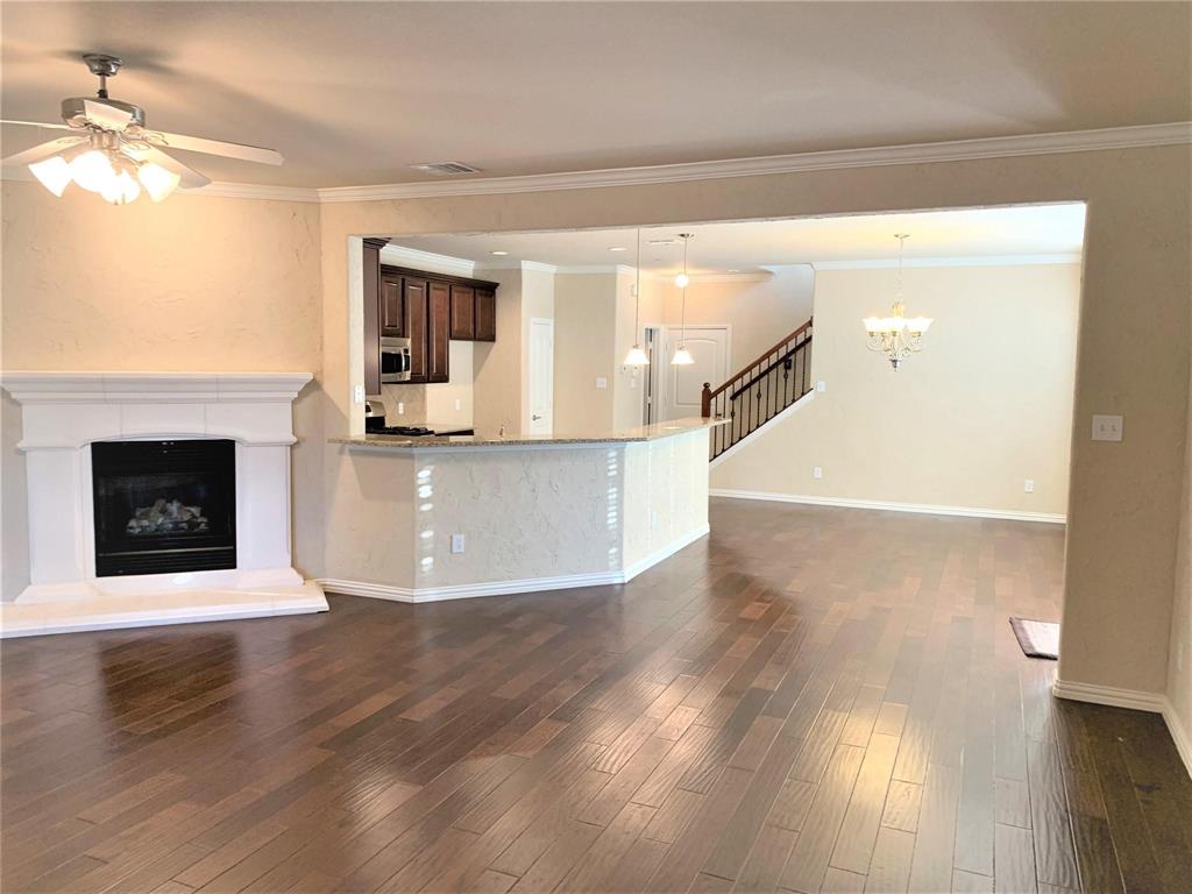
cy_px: 447
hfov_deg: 67.3
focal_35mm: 26
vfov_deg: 53.1
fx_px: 895
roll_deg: -0.9
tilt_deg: -5.4
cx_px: 596
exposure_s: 1/60
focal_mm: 4.25
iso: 125
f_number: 1.8
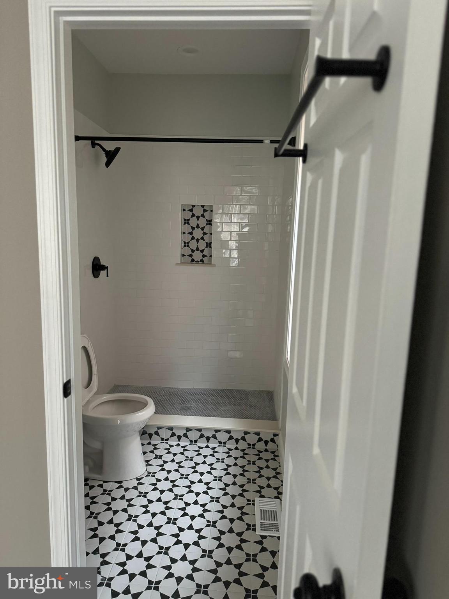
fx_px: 415
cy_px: 300
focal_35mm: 24
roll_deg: -1.5
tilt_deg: -9.6
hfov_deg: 56.8
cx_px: 224
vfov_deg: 71.6
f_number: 1.78
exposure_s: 1/43
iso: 800
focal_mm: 6.76
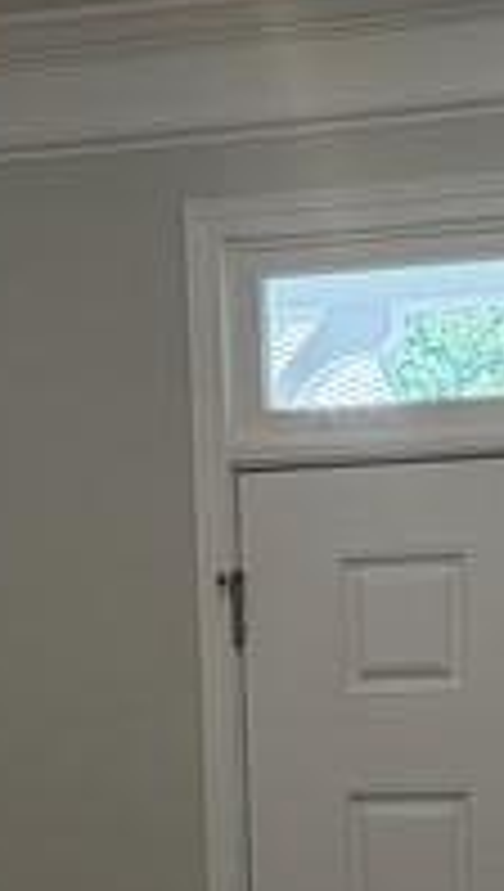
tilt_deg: -10.9
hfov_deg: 9.0
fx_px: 3194
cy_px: 1305
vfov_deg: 14.8
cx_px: 369
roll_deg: +2.3
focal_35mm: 135
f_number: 1.78
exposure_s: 1/120
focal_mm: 6.76
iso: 250
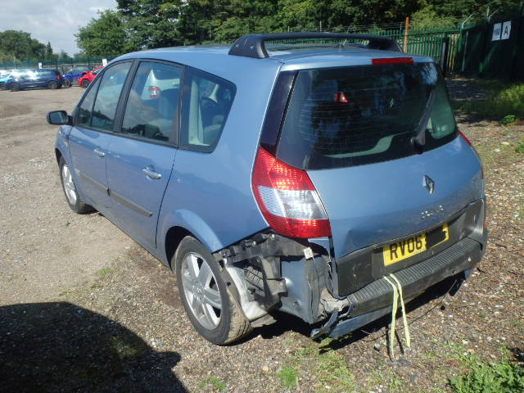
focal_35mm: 28
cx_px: 262
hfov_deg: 63.4
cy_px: 196
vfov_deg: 49.7
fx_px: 424
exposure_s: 1/100
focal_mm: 5
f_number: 11
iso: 125
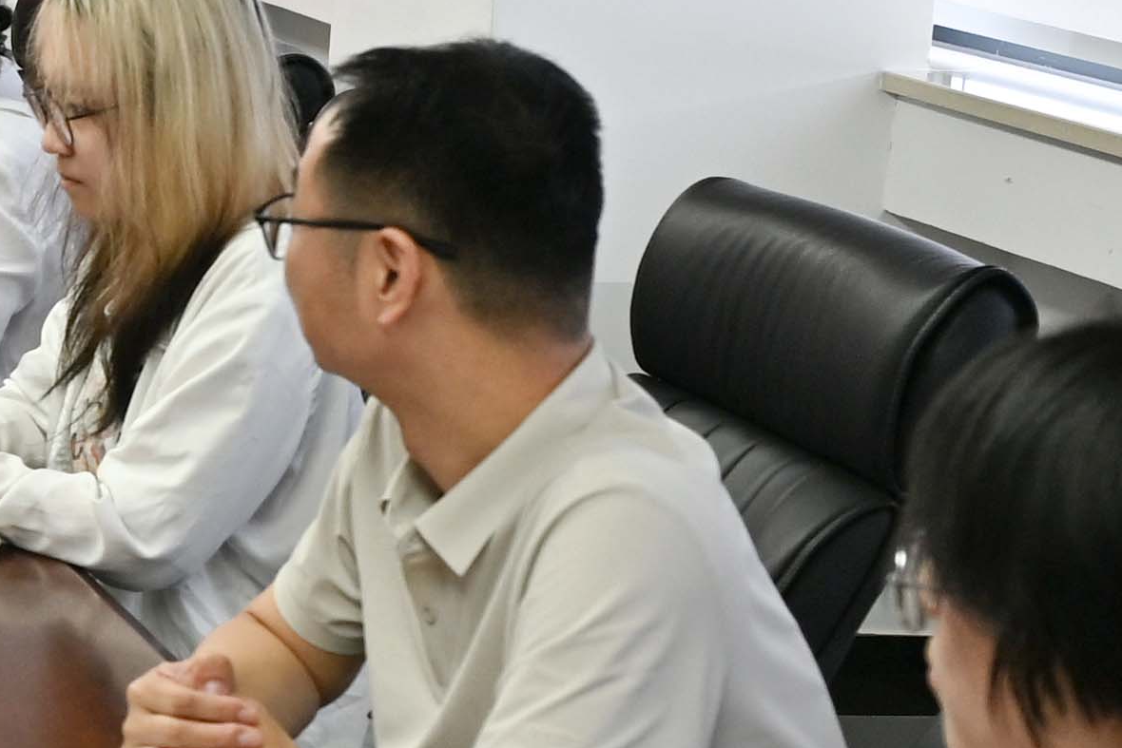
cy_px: 301
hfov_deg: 14.5
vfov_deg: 11.1
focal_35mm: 123
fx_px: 3834
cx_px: -939
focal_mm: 24
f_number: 4
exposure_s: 1/125
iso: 400
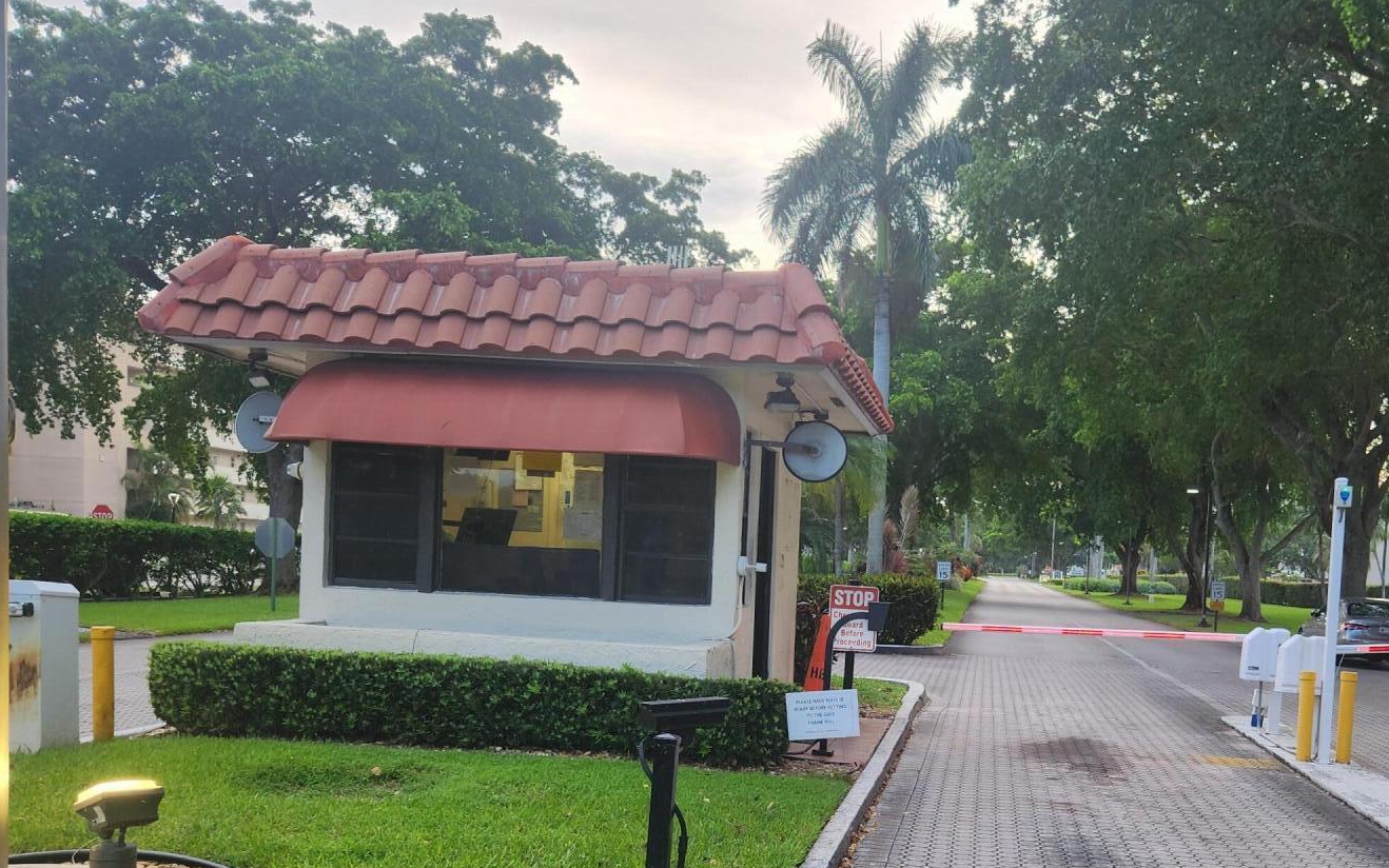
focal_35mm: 37
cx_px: 889
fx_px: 1401
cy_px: 634
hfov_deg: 52.0
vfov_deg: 33.8
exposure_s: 1/180
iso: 50
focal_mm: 5.4
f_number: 1.8
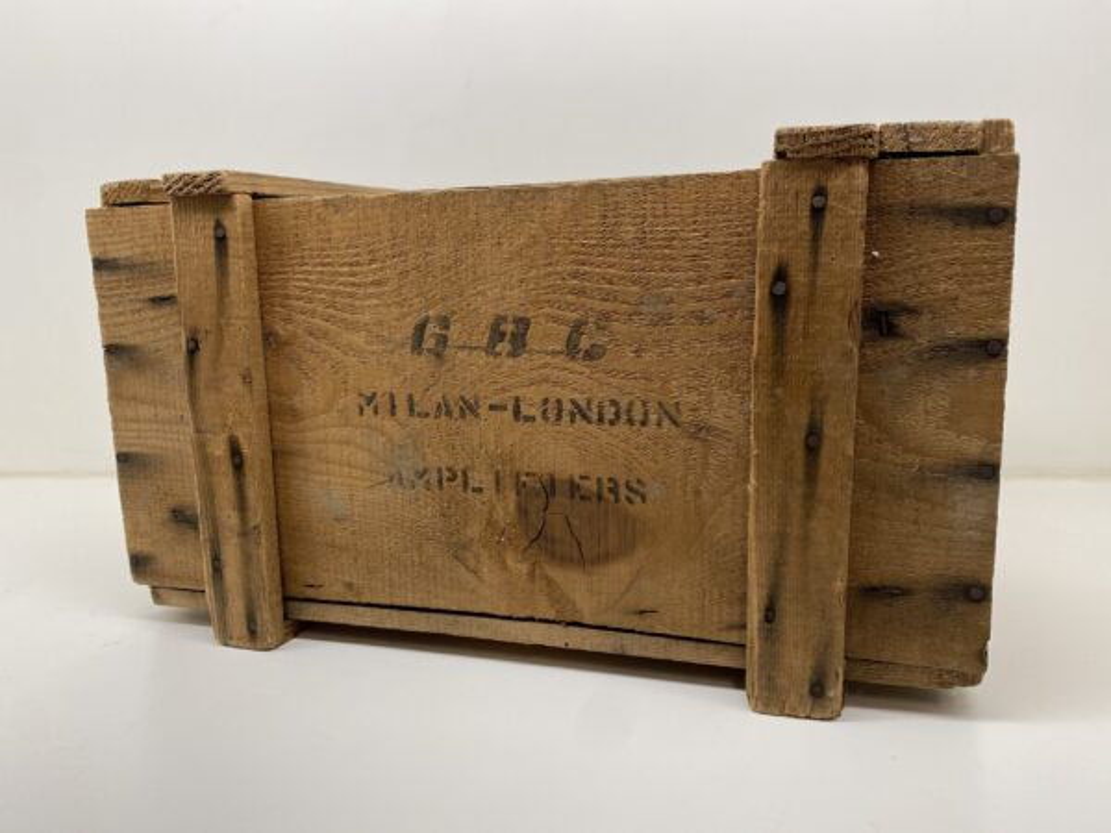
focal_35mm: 26
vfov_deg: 53.1
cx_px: 556
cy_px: 416
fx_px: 834
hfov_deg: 67.3
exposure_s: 1/100
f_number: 1.8
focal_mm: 4.25
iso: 80
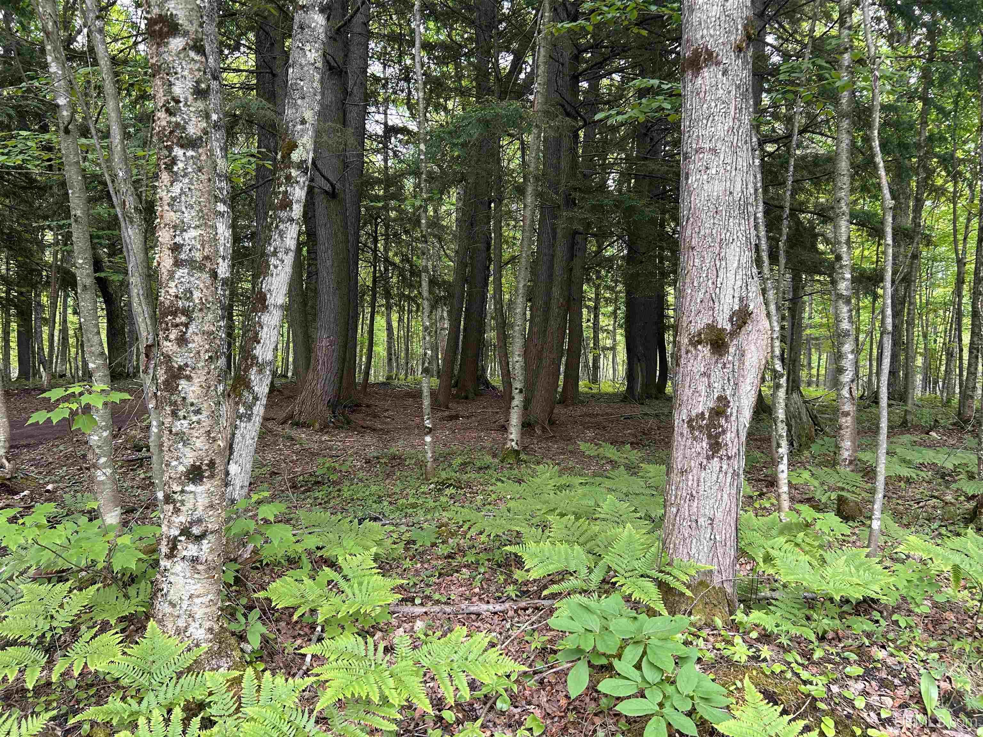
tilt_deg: +0.6
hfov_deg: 67.3
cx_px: 492
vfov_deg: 53.1
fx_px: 738
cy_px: 368
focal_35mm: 26
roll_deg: -0.6
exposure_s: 1/121
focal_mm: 5.7
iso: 80
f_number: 1.5
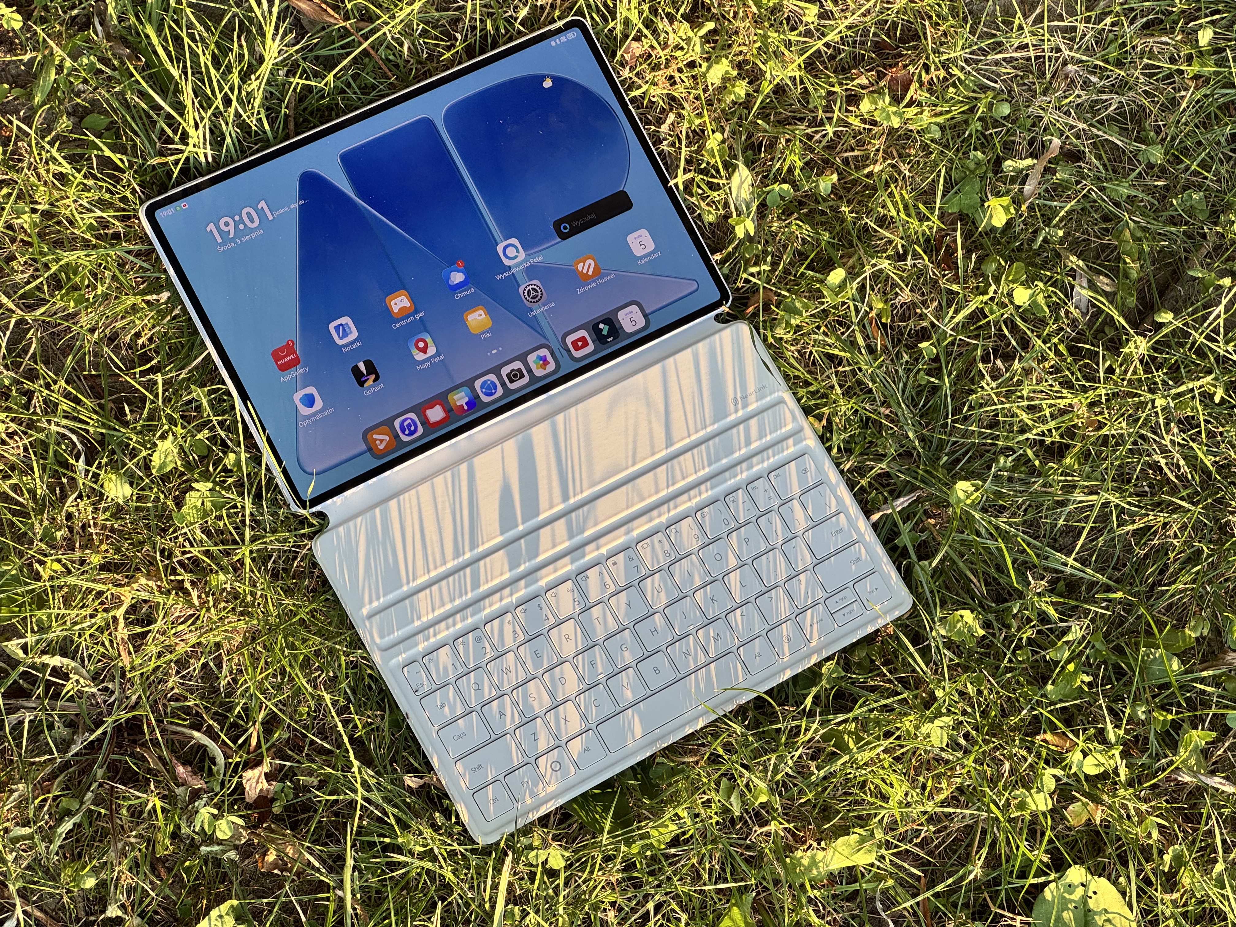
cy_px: 464
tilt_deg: -74.2
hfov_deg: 25.3
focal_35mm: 77
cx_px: 618
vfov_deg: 19.1
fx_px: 2749
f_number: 2.8
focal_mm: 9
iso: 32
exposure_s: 1/99
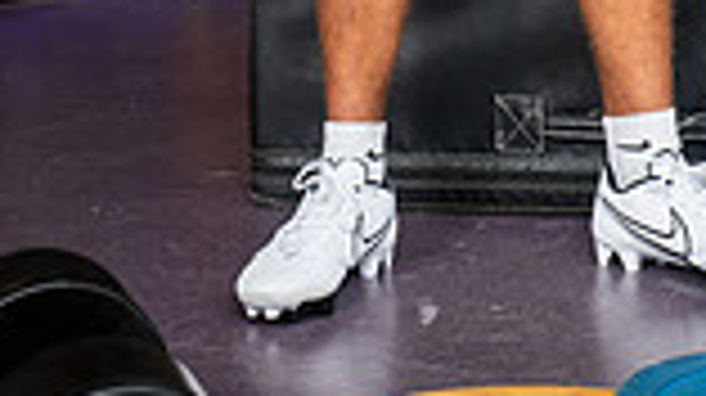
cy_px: -594
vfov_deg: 8.0
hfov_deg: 15.5
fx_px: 2581
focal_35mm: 138
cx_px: 513
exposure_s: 1/250
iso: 500
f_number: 5.6
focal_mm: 46
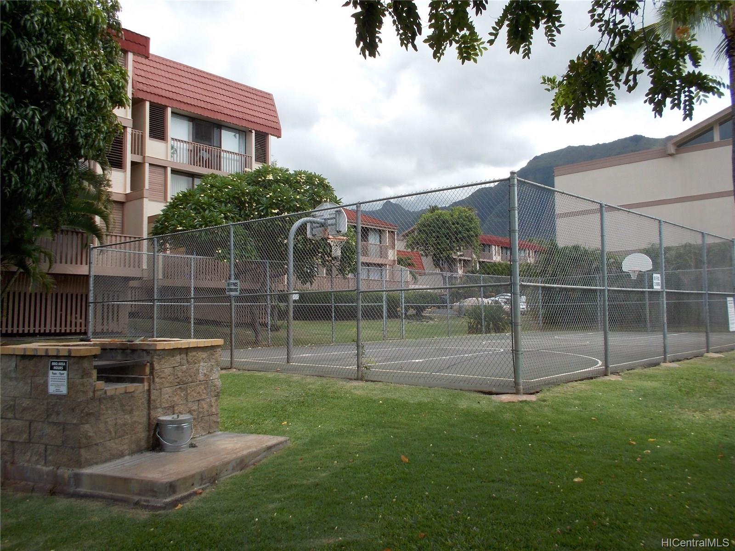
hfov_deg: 61.7
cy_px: 276
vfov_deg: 48.2
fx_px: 616
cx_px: 368
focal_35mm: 29
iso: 80
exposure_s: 1/640
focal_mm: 4.1
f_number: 3.3
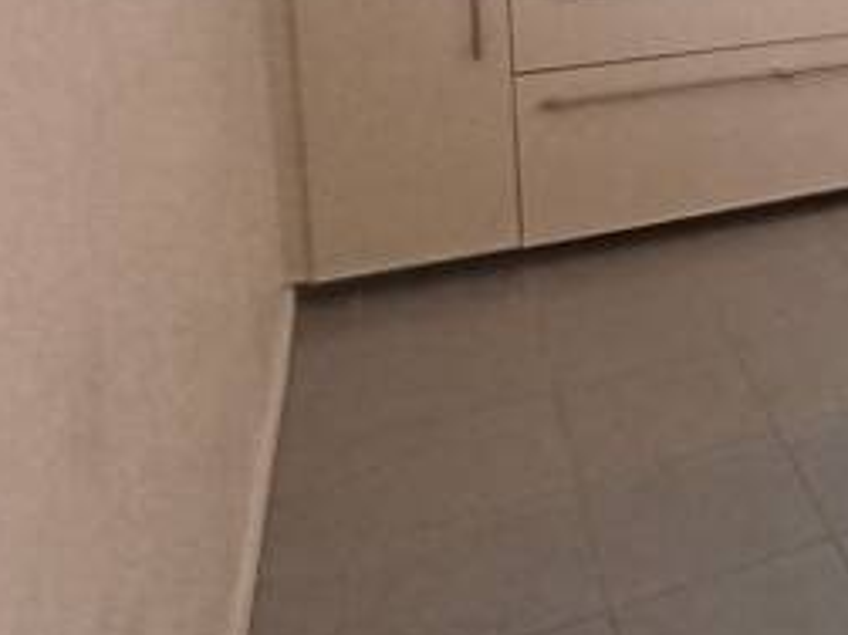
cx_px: 1145
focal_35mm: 49
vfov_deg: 26.7
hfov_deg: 29.8
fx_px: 1200
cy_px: -101
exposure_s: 1/50
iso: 320
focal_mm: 1.65
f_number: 2.2
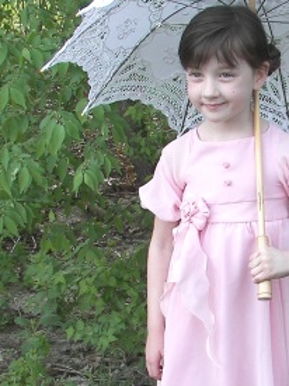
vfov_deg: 20.0
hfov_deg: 15.0
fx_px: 1092
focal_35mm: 98
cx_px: 240
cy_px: 213
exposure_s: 1/80
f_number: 2.8
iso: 50
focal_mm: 7.8
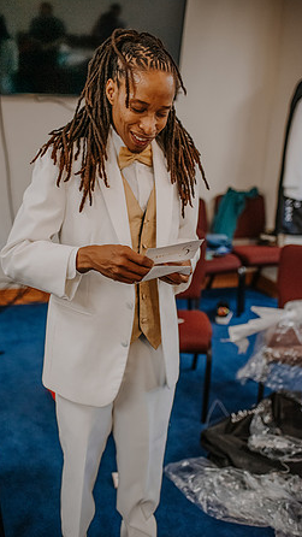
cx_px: 128
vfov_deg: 54.0
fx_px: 527
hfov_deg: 31.9
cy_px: 268
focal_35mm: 37
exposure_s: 1/1000
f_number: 2.2
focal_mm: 35
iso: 3600
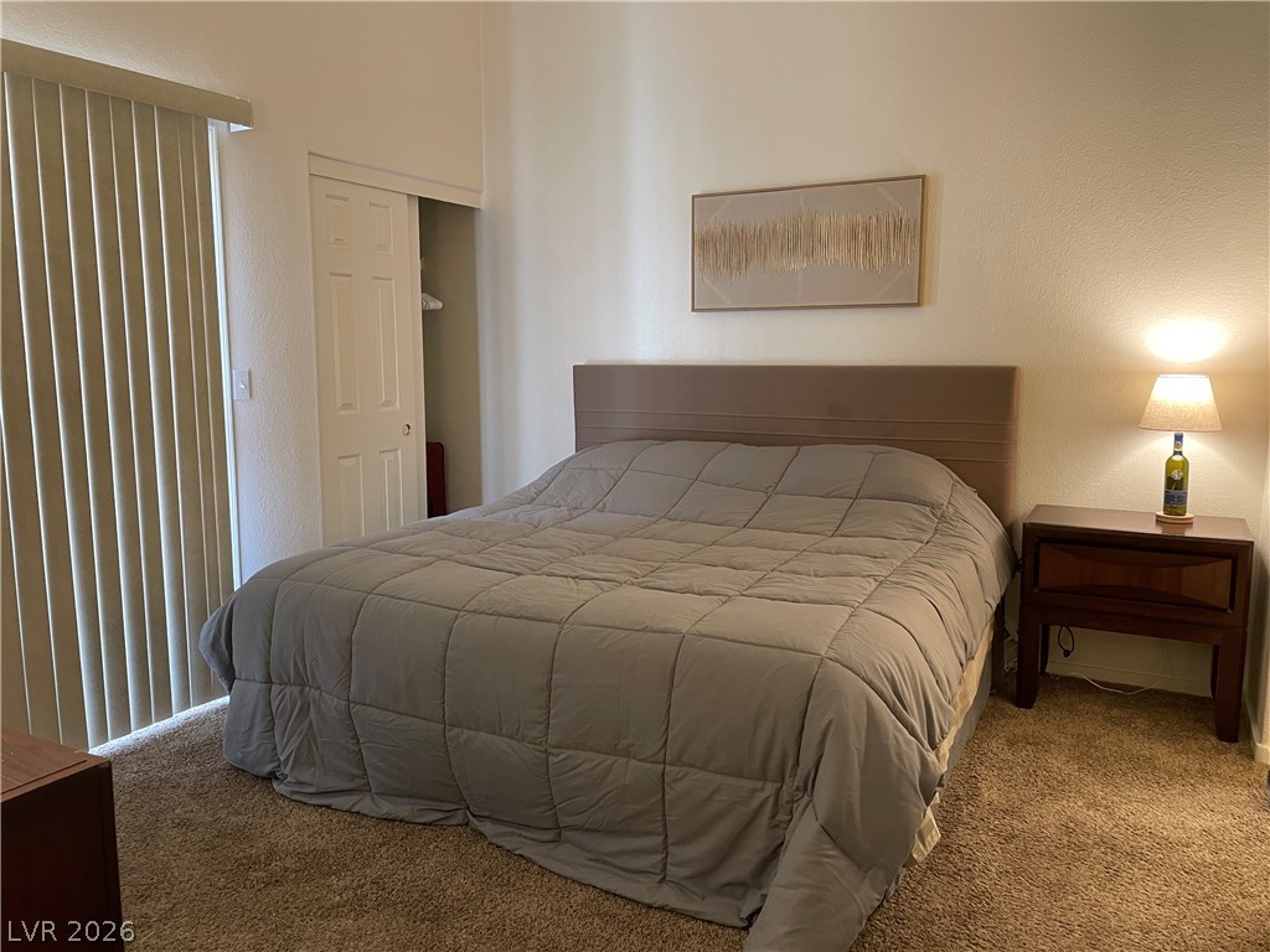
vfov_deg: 53.1
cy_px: 476
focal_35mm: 26
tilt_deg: -6.8
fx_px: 954
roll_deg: +0.2
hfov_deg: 67.3
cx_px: 635
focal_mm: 4.2
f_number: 1.6
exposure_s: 1/60
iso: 200
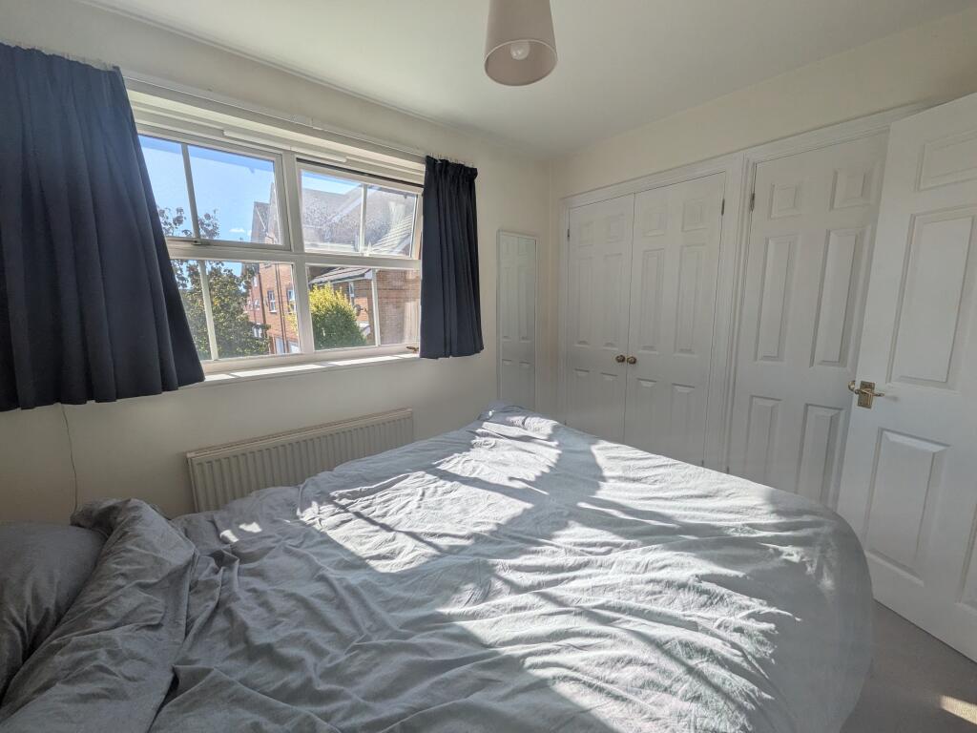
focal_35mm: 14
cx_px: 488
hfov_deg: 102.1
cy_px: 366
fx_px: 395
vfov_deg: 85.7
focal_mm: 1.85
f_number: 2.2
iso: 58
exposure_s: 1/1203
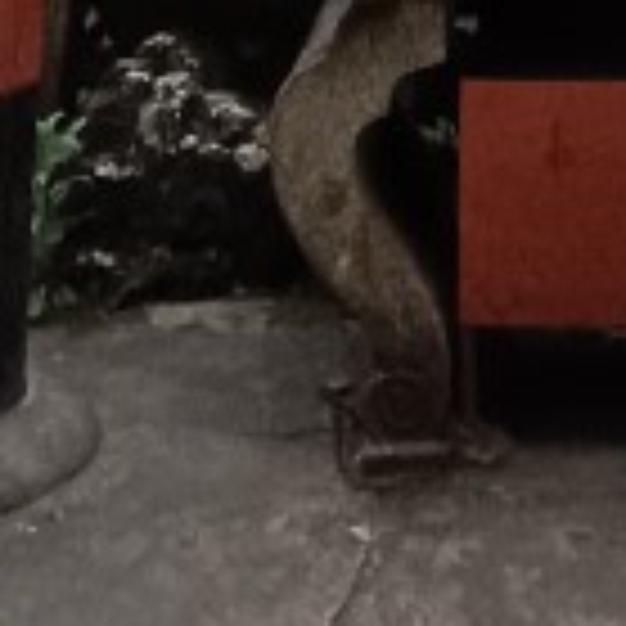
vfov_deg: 17.7
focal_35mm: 78
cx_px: 685
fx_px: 1596
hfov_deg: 21.1
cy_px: -513
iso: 194
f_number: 2.2
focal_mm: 1.66
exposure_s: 1/100
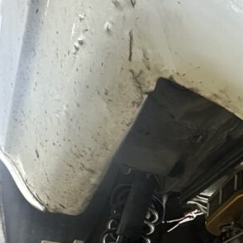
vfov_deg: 33.4
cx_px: 325
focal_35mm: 43
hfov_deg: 30.1
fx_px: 342
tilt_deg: +11.0
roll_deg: +1.8
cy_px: 277
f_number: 2.2
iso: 800
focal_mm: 2.22
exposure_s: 1/60
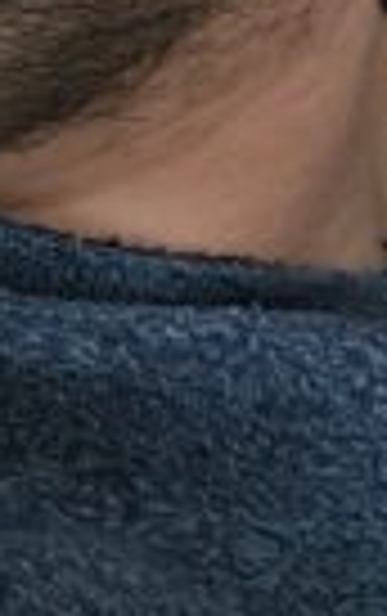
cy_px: -706
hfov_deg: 6.5
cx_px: -302
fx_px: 3331
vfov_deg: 9.7
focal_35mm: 198
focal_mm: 3.3
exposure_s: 1/60.2
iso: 320
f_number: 2.2
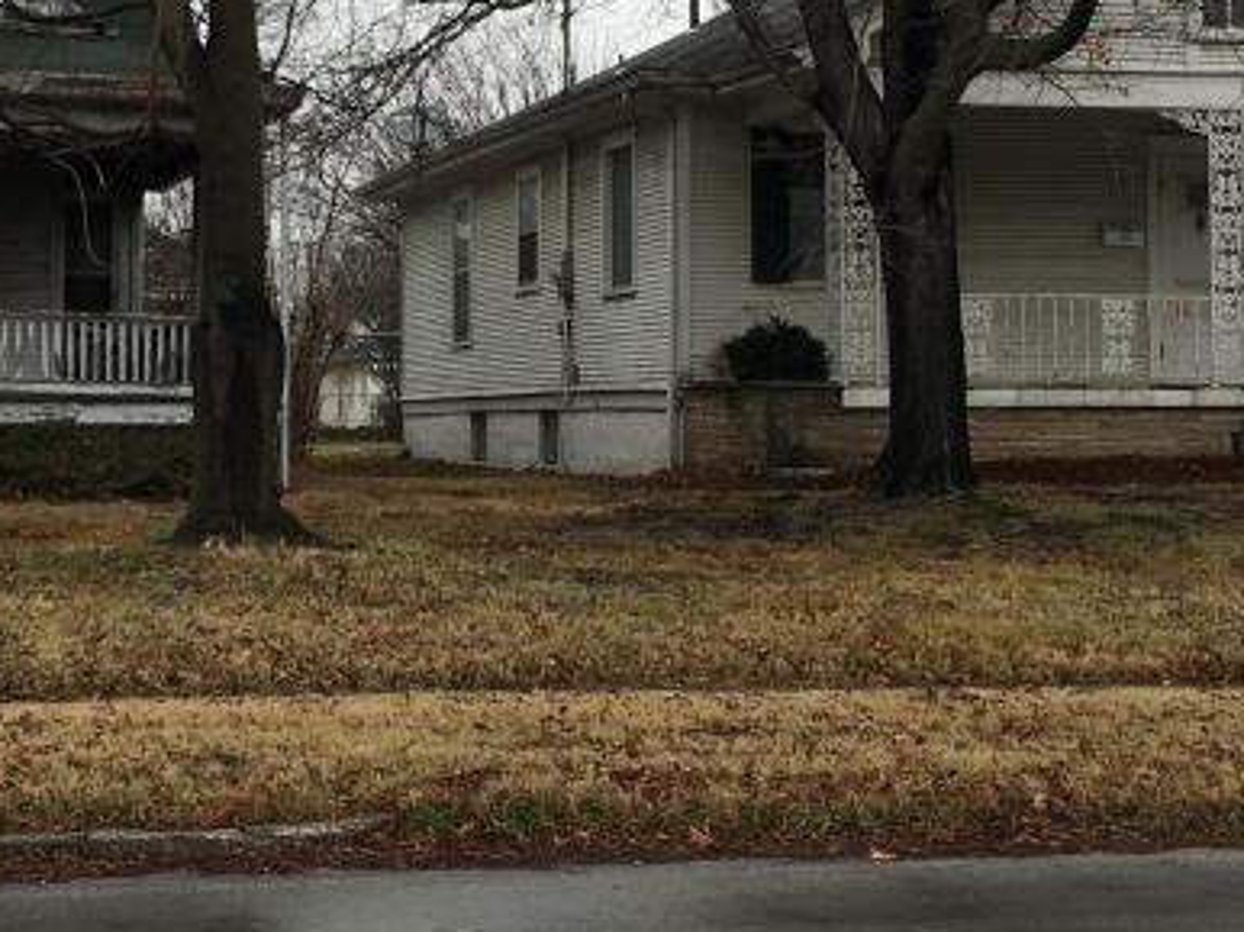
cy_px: 326
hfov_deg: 25.2
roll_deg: -0.3
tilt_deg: +3.3
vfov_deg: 19.1
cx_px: 380
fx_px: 2765
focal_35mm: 77
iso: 25
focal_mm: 4.15
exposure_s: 1/416
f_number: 2.2
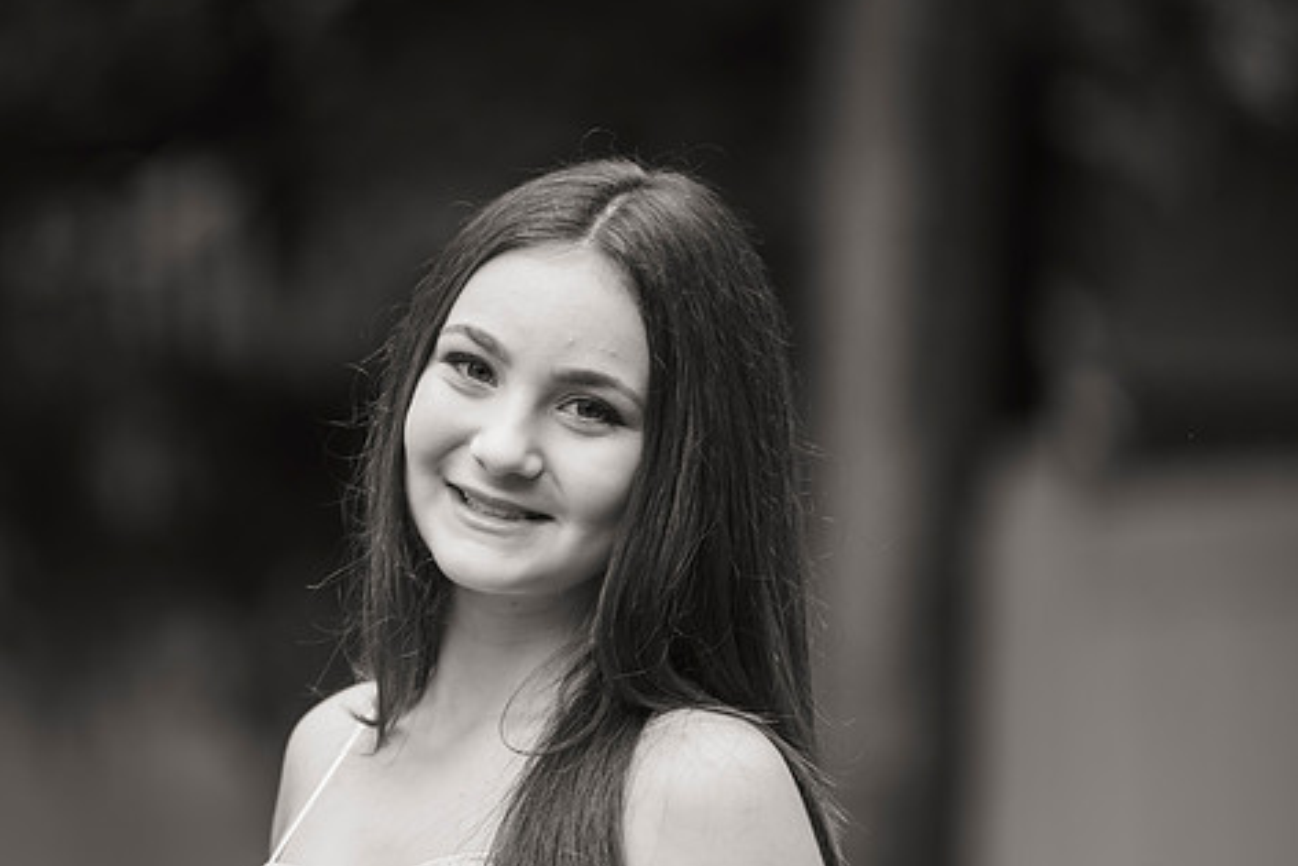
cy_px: 496
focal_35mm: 246
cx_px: 509
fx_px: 8872
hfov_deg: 8.4
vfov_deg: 5.6
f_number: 3.2
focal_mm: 200
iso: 100
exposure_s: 1/250
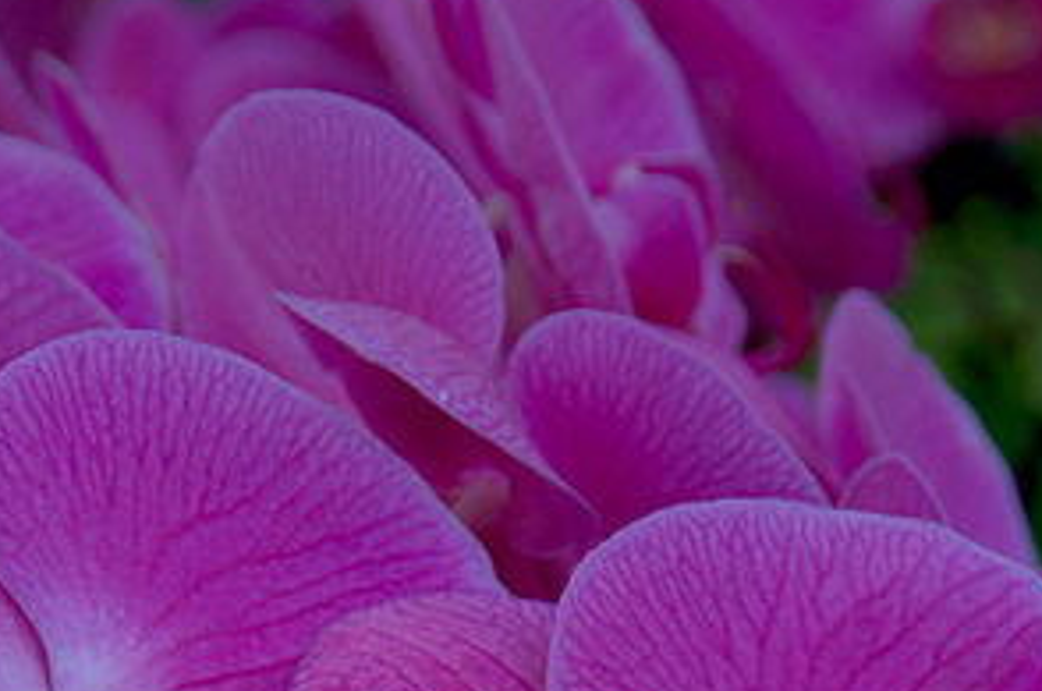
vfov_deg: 4.3
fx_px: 9276
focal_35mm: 321
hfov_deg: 6.4
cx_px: 273
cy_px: 920
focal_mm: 70
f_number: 7.1
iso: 200
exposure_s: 1/30
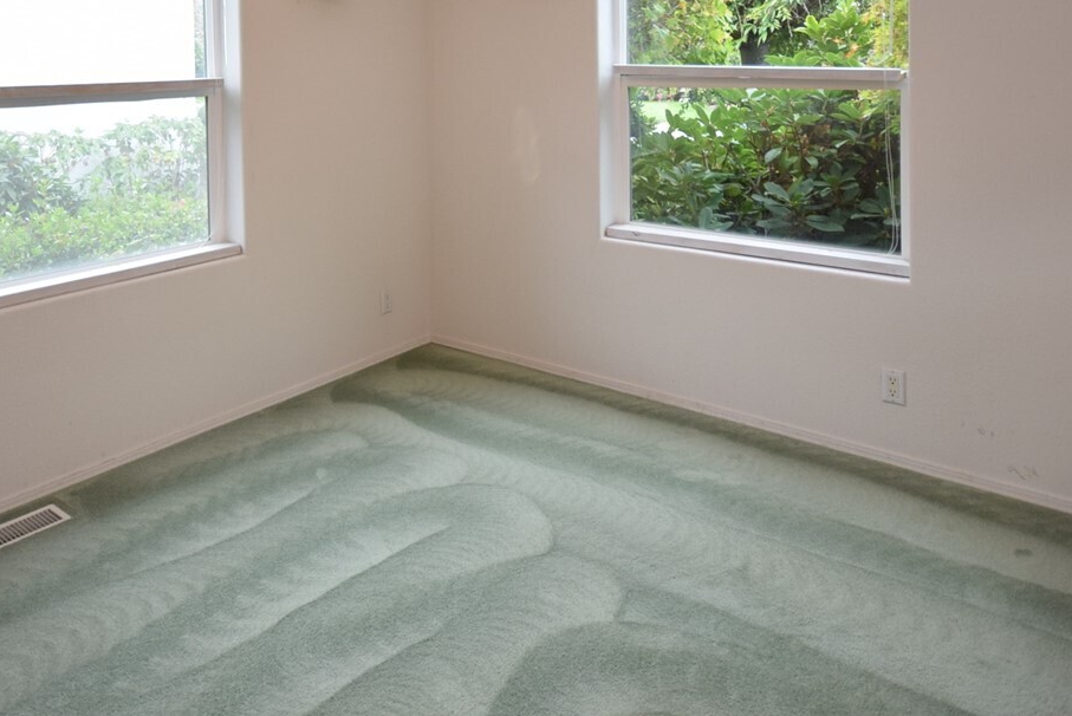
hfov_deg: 64.8
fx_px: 834
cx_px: 429
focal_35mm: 28
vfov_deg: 42.2
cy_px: 57
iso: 400
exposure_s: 1/100
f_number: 5
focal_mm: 10
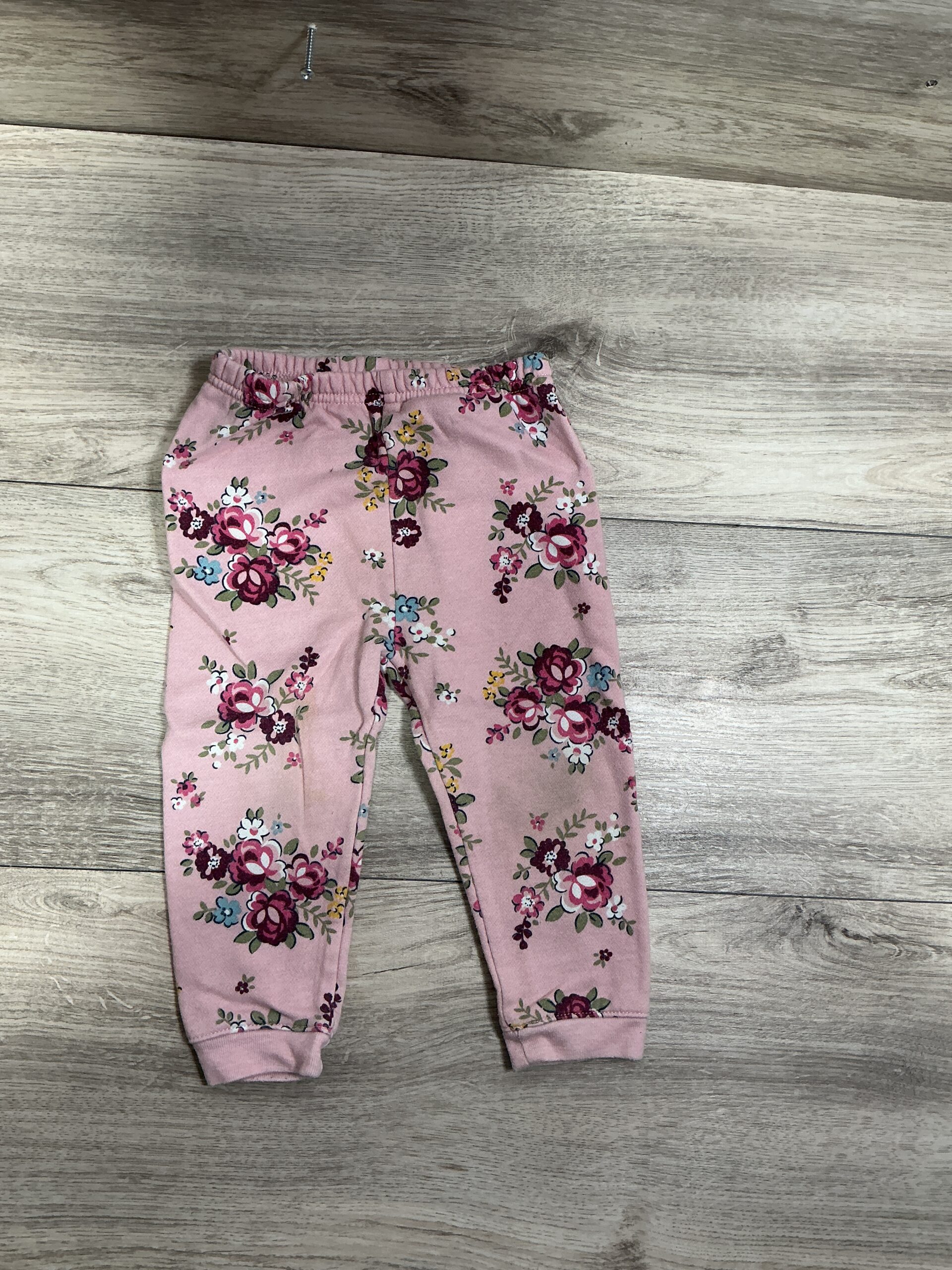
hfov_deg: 48.2
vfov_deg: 61.7
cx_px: 476
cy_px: 635
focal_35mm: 29
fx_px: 1063
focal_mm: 3
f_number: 1.8
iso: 50
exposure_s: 1/50
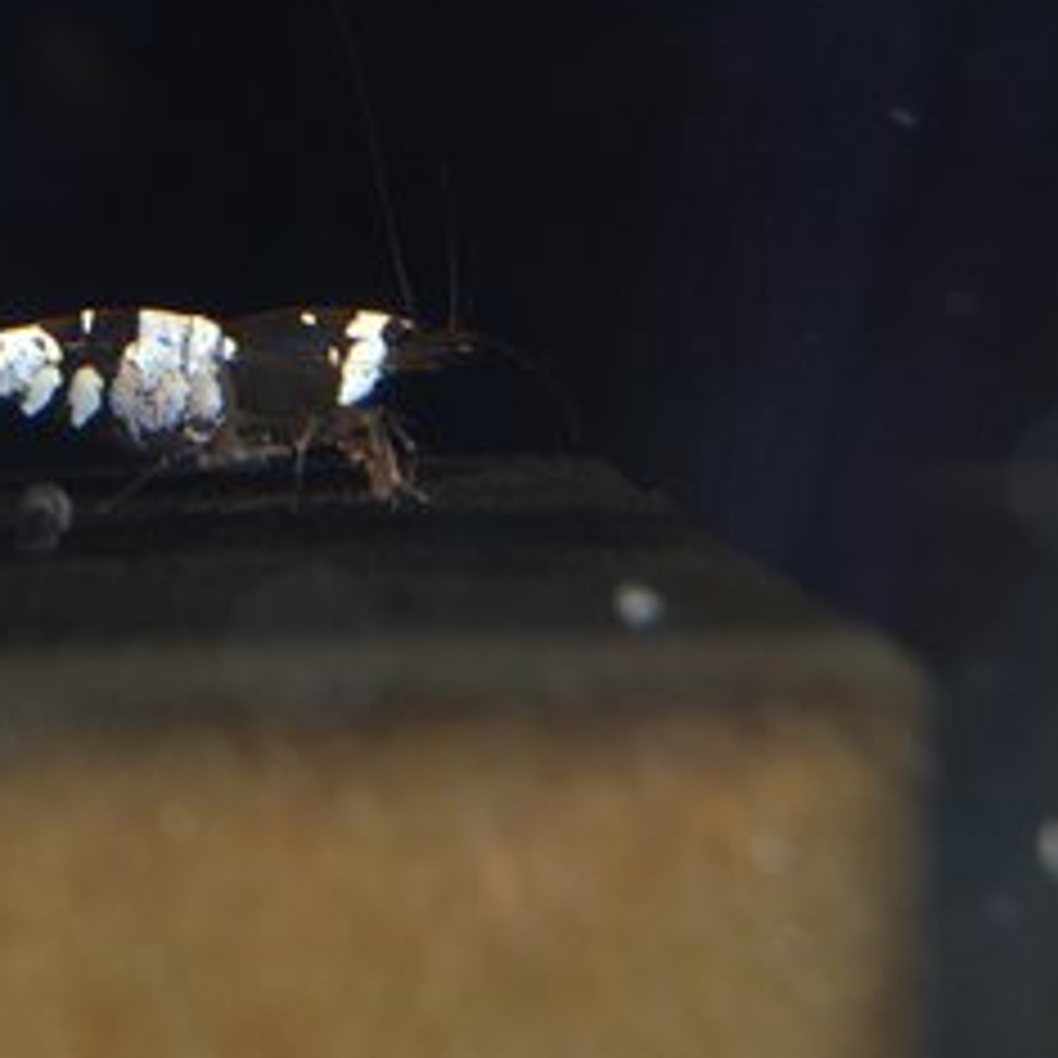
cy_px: 398
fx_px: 5149
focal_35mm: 149
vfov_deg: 11.7
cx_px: 126
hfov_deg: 11.7
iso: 100
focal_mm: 55
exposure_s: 1/60
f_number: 8
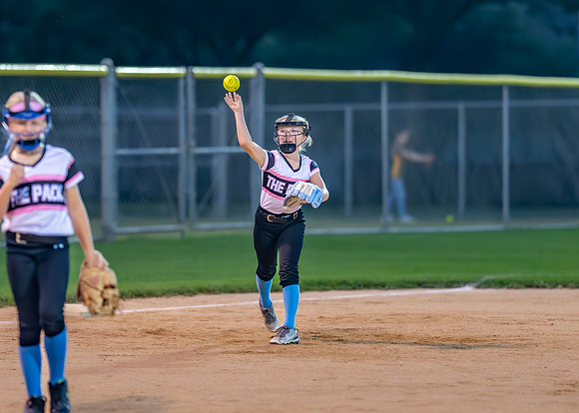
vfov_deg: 4.8
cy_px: 187
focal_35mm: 302
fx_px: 4965
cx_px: 280
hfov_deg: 6.7
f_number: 1.8
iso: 4000
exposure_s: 1/1250
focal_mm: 135
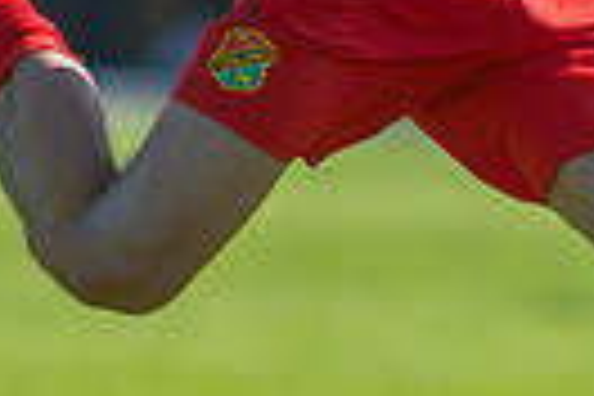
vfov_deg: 0.7
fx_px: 30440
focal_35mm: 1845
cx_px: 351
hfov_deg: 1.1
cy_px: -126
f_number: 4
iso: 320
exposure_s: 1/1600
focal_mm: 420
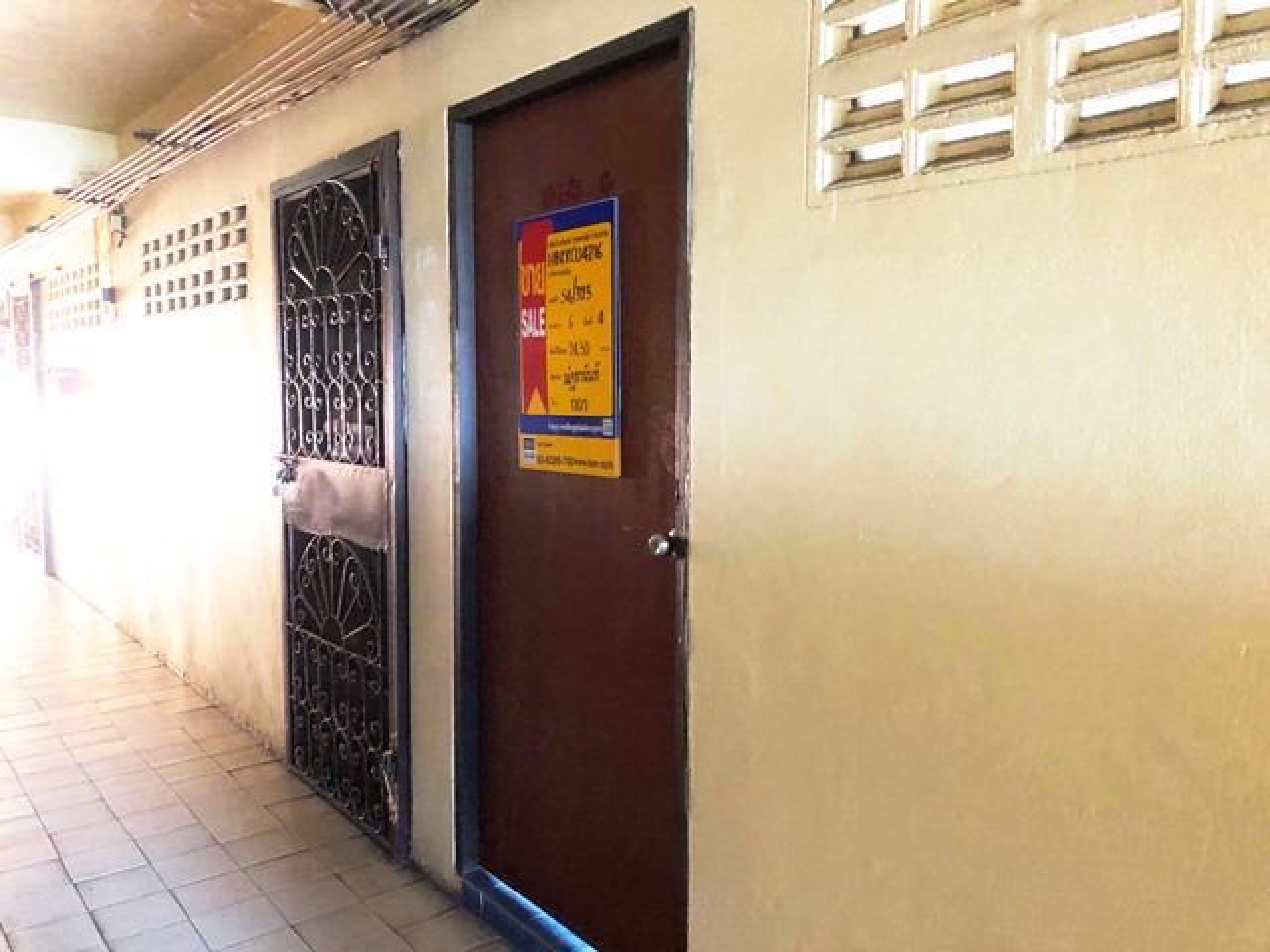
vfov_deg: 49.7
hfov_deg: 63.4
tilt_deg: -2.8
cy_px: 476
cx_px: 635
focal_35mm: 28
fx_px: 1027
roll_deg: +0.2
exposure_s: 1/4
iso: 100
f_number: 1.8
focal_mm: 4
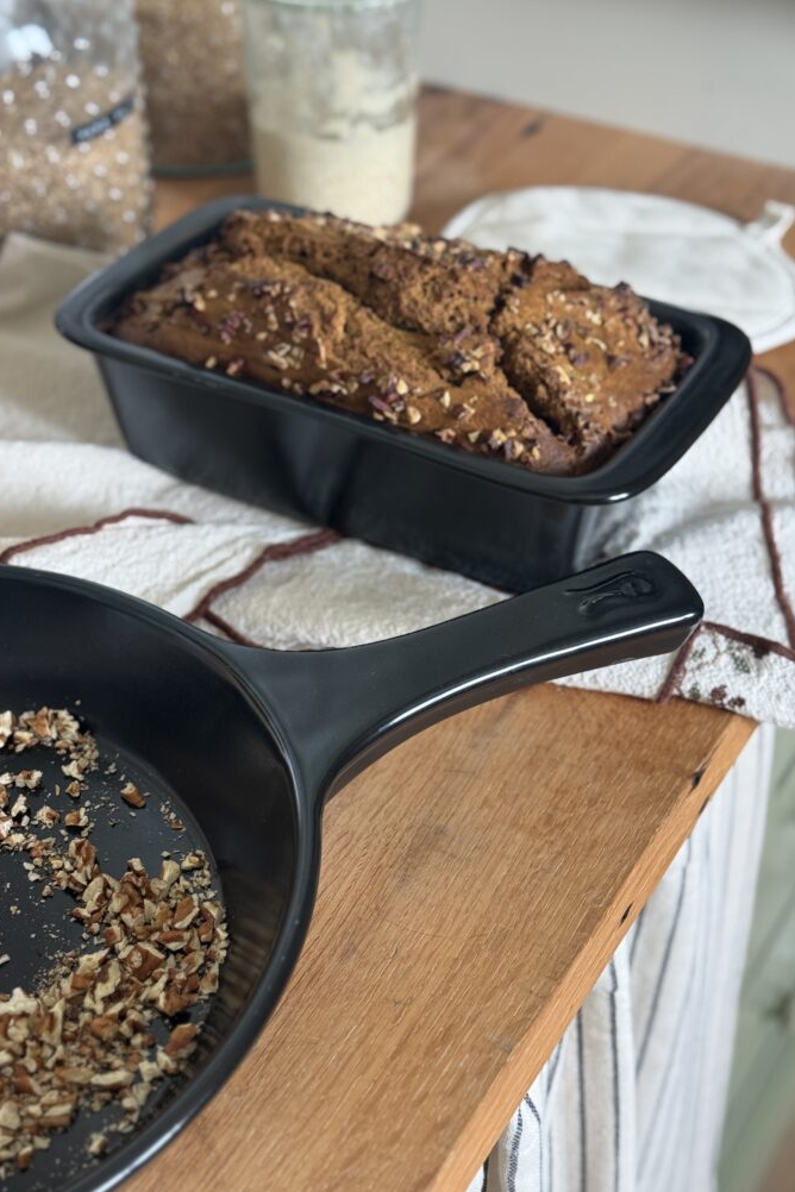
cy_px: 597
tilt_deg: -39.5
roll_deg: +1.0
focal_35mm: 51
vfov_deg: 38.9
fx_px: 1689
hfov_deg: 26.5
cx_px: 349
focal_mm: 6.76
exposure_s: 1/60
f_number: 1.78
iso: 125
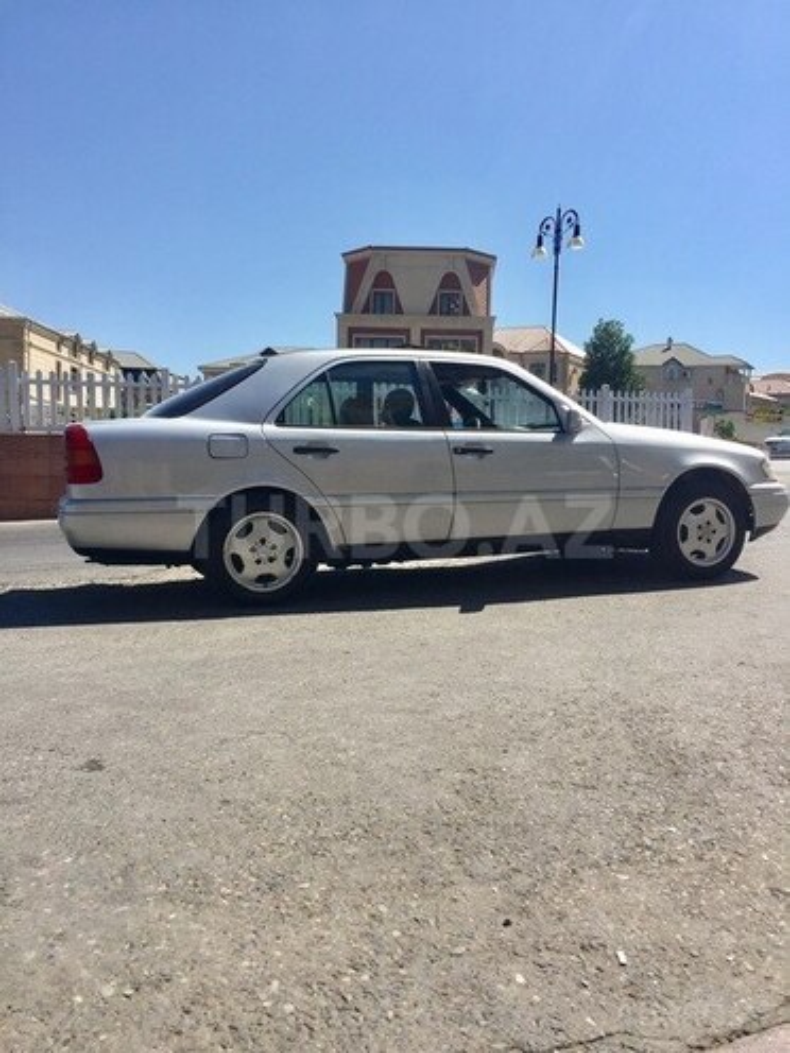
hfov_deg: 48.2
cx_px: 395
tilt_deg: -1.5
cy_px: 526
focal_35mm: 29
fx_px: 882
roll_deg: -2.1
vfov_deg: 61.7
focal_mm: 4.15
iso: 32
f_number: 2.2
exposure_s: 1/2475
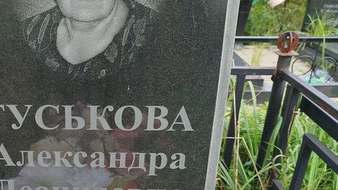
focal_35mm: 47
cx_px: 67
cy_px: 158
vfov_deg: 24.9
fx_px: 421
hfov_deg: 41.8
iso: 50
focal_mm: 5.31
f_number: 1.7
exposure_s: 1/367
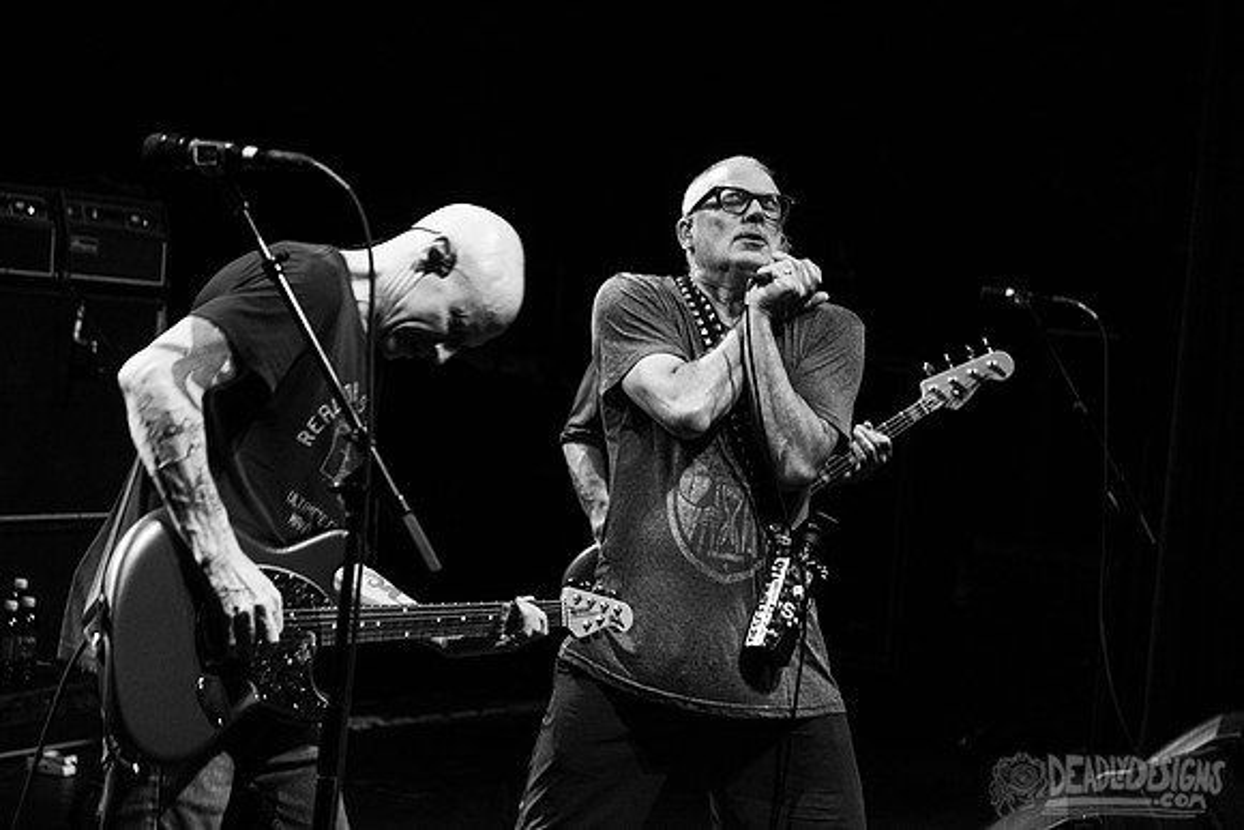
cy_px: 258
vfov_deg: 14.2
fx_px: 3336
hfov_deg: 21.1
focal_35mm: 97
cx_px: 520
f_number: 3.2
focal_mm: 70
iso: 3200
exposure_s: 1/125
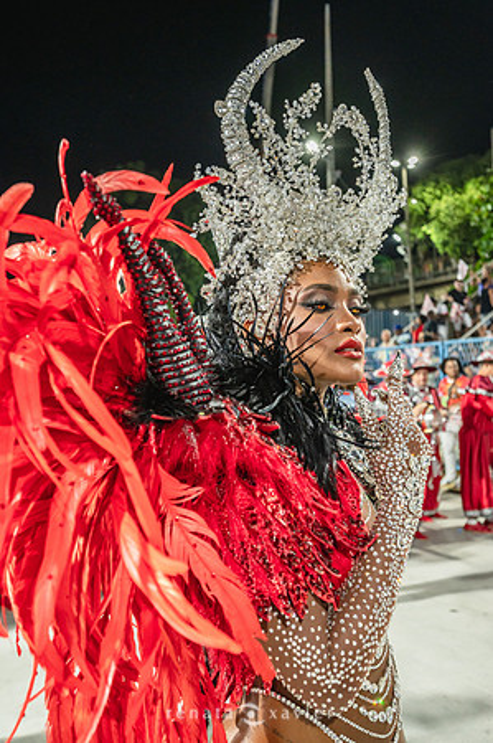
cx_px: 246
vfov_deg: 62.0
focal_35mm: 30
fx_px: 618
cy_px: 372
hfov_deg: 43.5
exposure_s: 1/320
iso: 2000
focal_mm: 30
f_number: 4
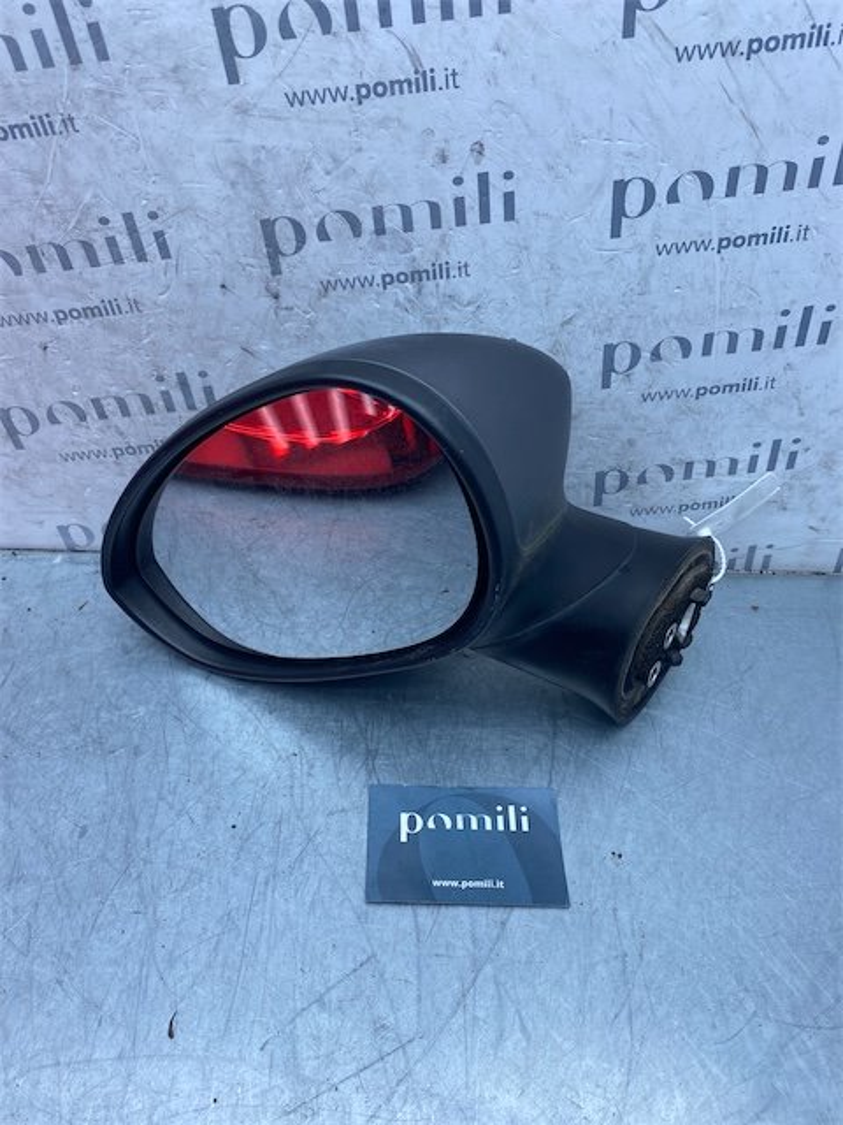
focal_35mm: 26
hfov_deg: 53.1
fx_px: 844
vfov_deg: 67.3
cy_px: 562
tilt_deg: -46.4
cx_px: 422
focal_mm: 4.25
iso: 32
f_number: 1.8
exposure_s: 1/757
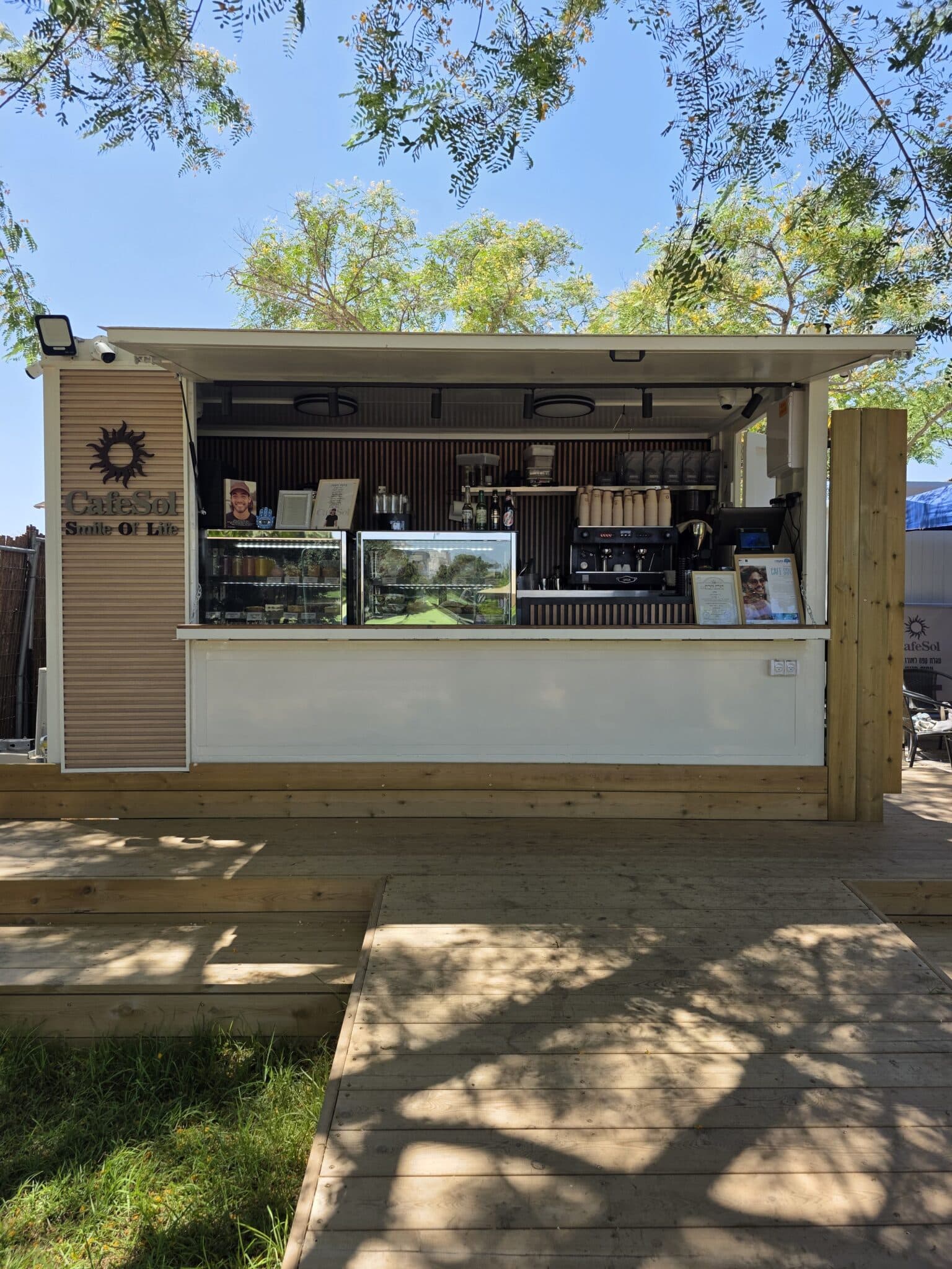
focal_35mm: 23
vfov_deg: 73.9
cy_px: 634
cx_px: 476
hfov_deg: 58.9
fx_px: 843
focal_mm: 6.3
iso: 80
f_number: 1.7
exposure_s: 1/2579
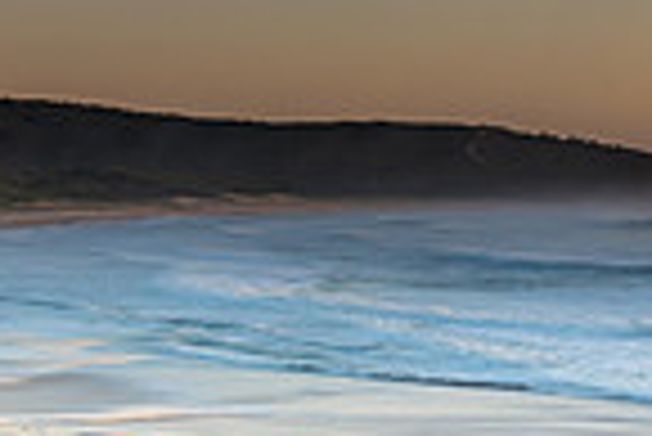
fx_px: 2302
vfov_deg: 10.8
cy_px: 317
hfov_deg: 15.1
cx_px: 926
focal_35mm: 127
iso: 31
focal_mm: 31
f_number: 13
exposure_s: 1.3
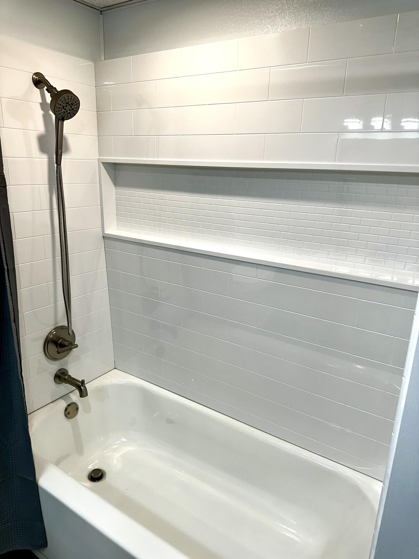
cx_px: 210
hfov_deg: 56.8
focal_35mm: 24
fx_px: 387
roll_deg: -2.4
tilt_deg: -15.5
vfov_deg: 71.6
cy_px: 280
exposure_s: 1/124
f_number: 1.78
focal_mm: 6.86
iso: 50
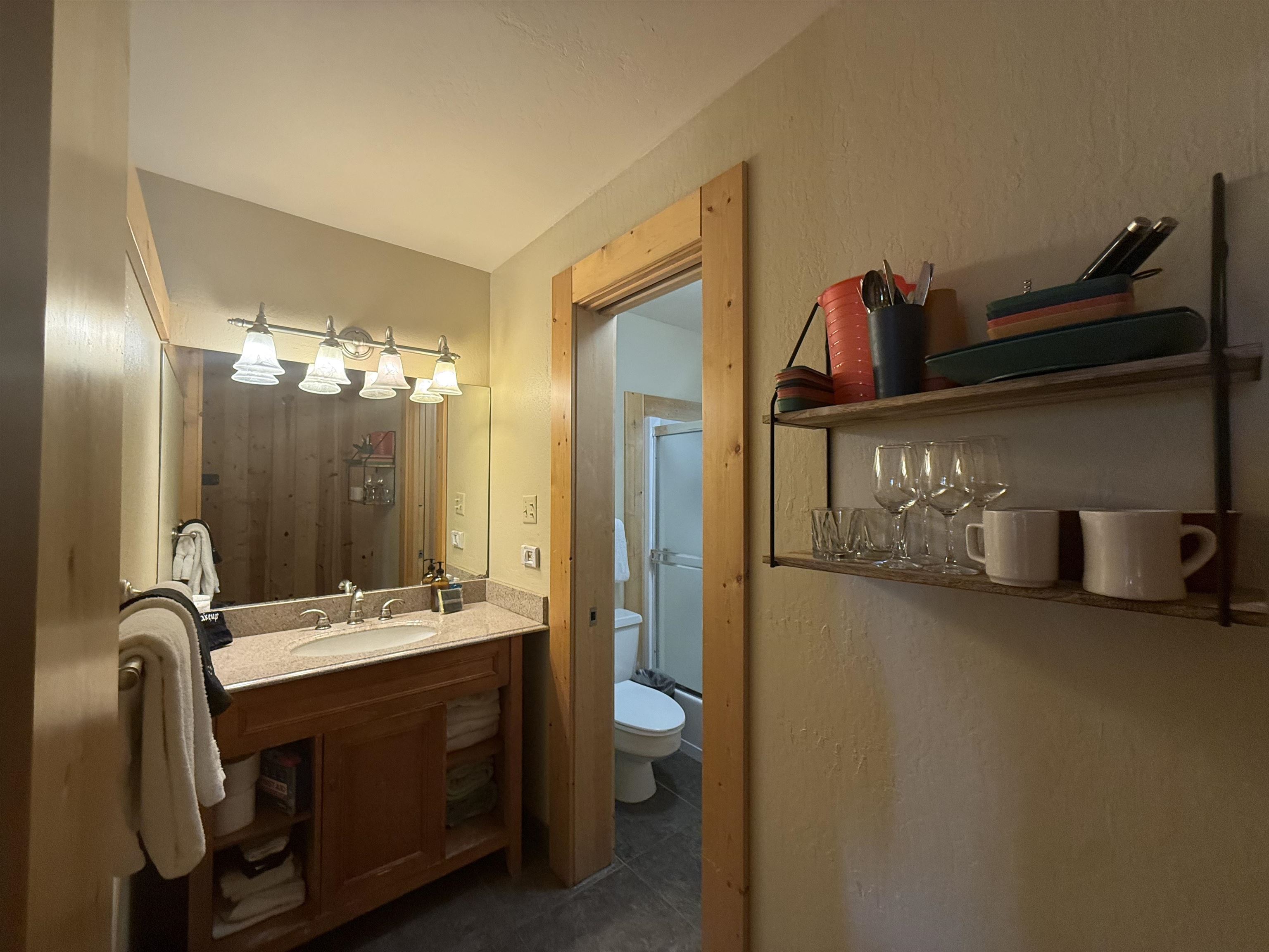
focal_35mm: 14
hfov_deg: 102.1
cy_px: 476
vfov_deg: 85.7
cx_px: 634
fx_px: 513
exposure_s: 1/120
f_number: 2.2
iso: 250
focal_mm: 2.22
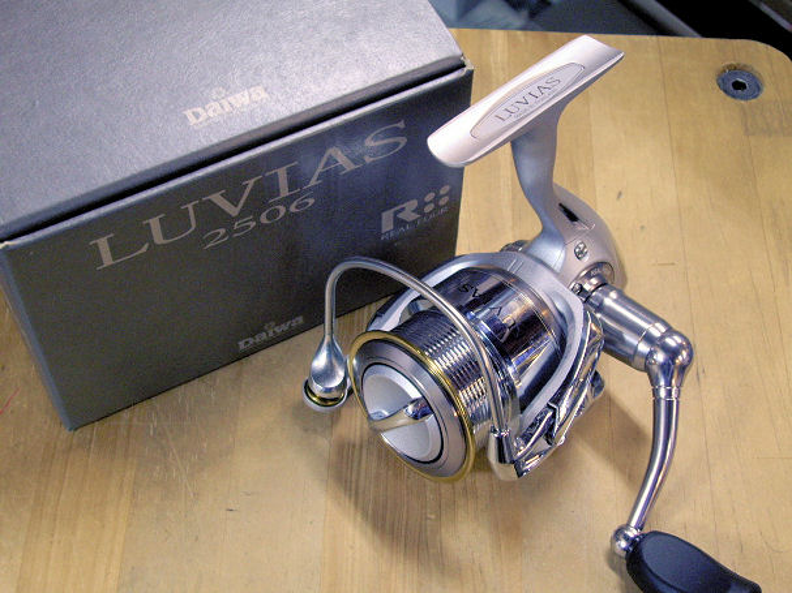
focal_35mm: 55
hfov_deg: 34.9
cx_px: 396
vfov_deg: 26.6
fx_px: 1258
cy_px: 296
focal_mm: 11.5
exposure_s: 1/20
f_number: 3.4
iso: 200
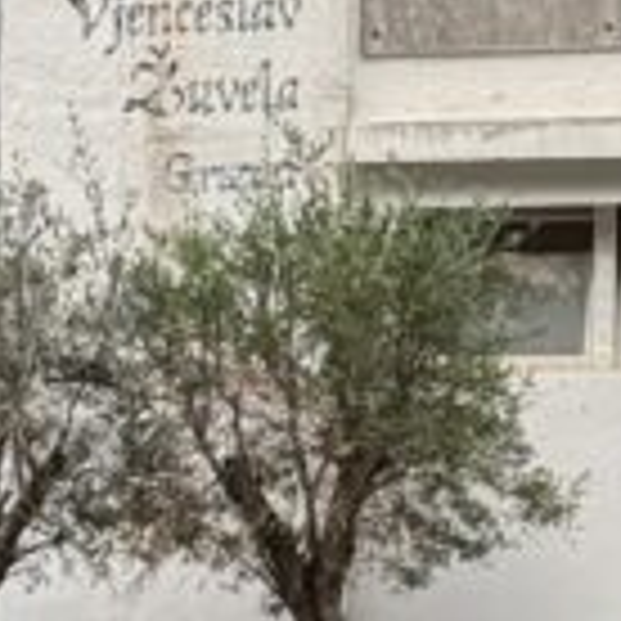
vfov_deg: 5.6
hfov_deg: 5.5
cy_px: 378
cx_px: -603
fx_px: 6373
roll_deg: -1.5
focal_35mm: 314
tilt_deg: +3.3
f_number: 1.78
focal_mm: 6.76
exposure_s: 1/928
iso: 64
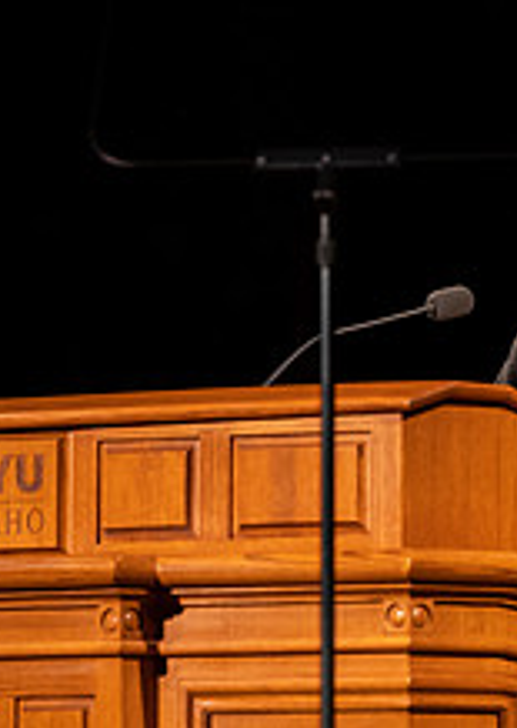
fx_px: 13176
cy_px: 414
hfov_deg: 2.2
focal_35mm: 639
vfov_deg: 3.2
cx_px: 239
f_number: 2.8
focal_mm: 200
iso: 1250
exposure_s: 1/160
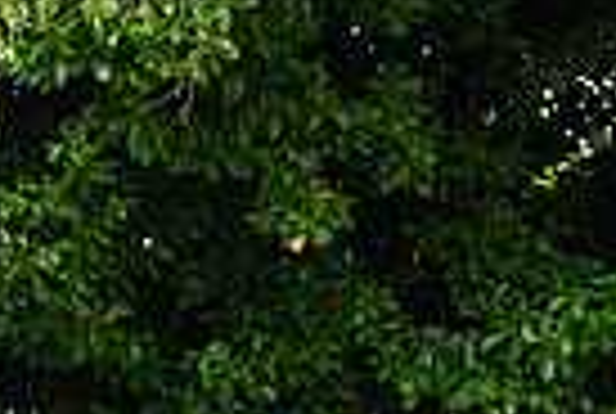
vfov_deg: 7.3
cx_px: -369
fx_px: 3190
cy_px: 533
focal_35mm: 186
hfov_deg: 10.6
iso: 200
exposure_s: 1/200
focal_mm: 44
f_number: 3.5
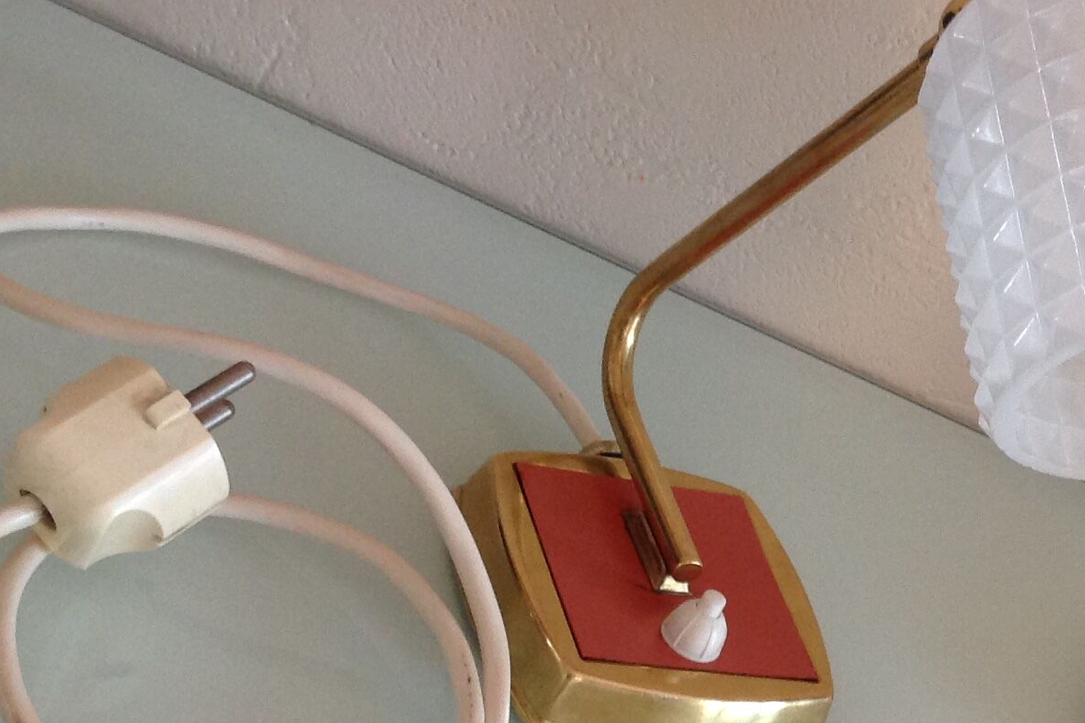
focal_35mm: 79
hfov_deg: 24.9
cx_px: 969
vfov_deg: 17.1
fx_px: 2380
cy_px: 571
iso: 125
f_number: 2.4
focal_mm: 4.28
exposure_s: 1/15
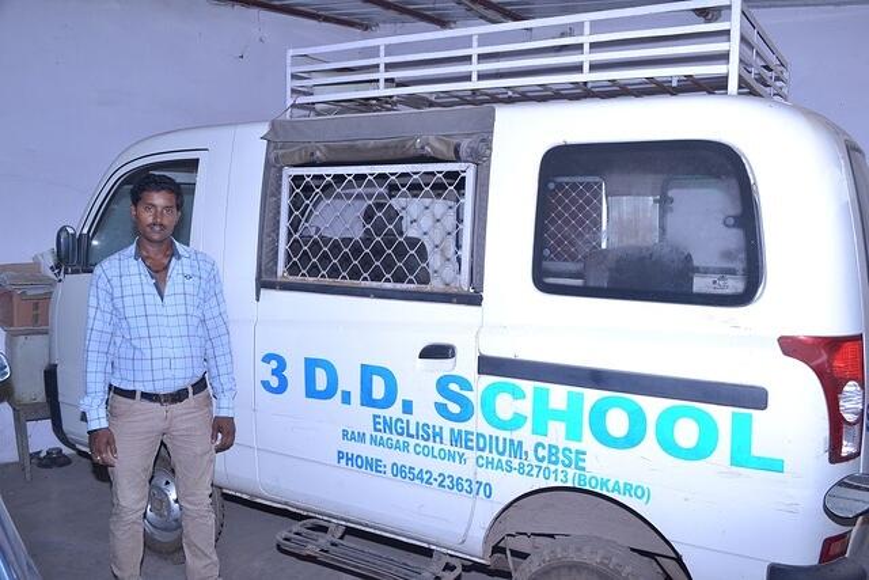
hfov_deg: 57.2
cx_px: 434
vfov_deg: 40.0
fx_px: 797
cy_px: 290
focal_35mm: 33
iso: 400
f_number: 6.3
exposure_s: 1/200
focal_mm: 22
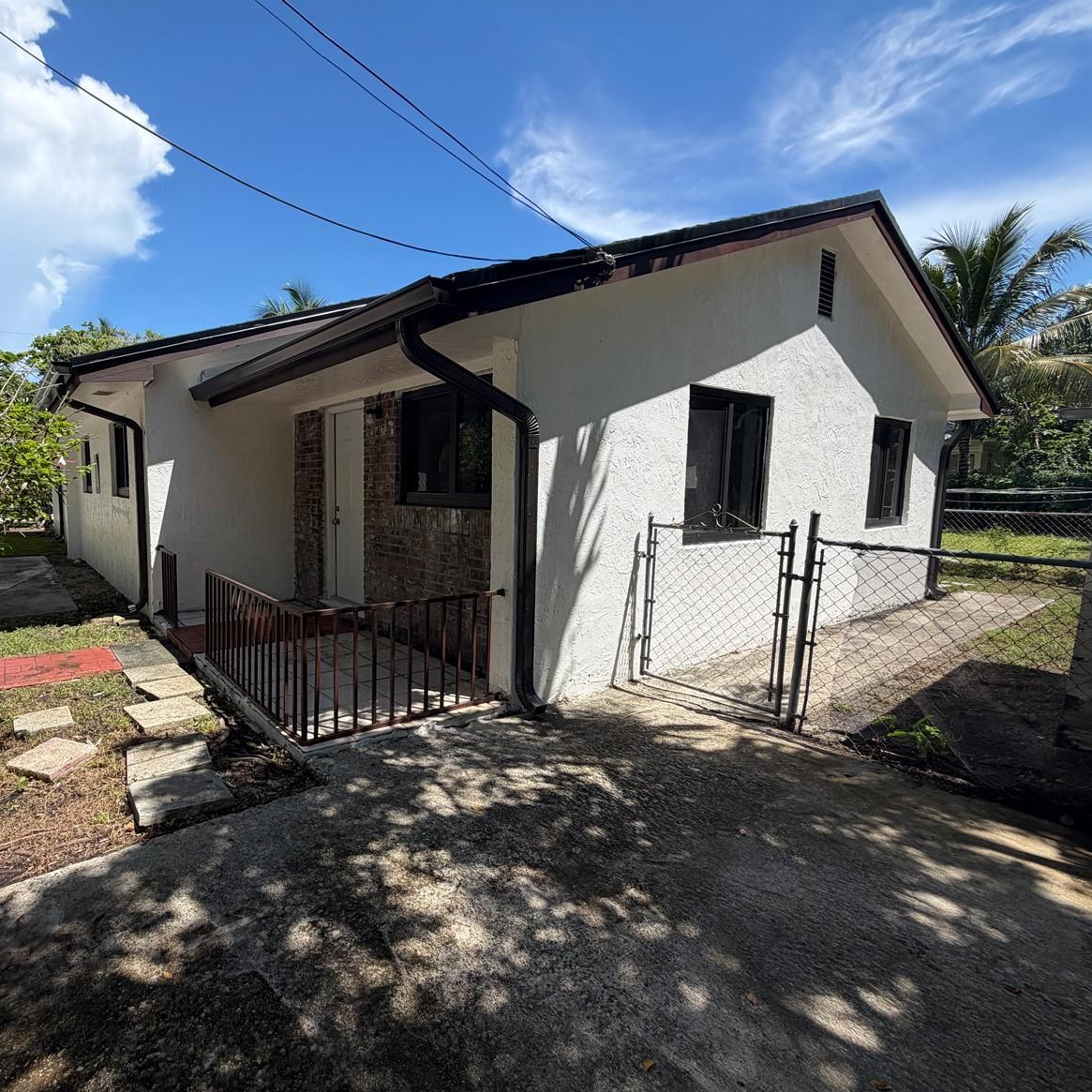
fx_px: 607
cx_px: 398
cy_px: 542
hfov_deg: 82.1
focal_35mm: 17
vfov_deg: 84.0
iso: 25
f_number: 2.2
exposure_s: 1/770
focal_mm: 2.22
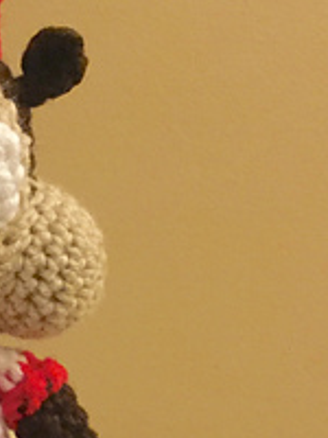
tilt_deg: -11.3
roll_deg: -1.1
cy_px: 315
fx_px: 1251
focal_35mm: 99
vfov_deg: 19.7
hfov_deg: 14.4
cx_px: -90
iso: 400
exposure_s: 1/15
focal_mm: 3.3
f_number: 2.4
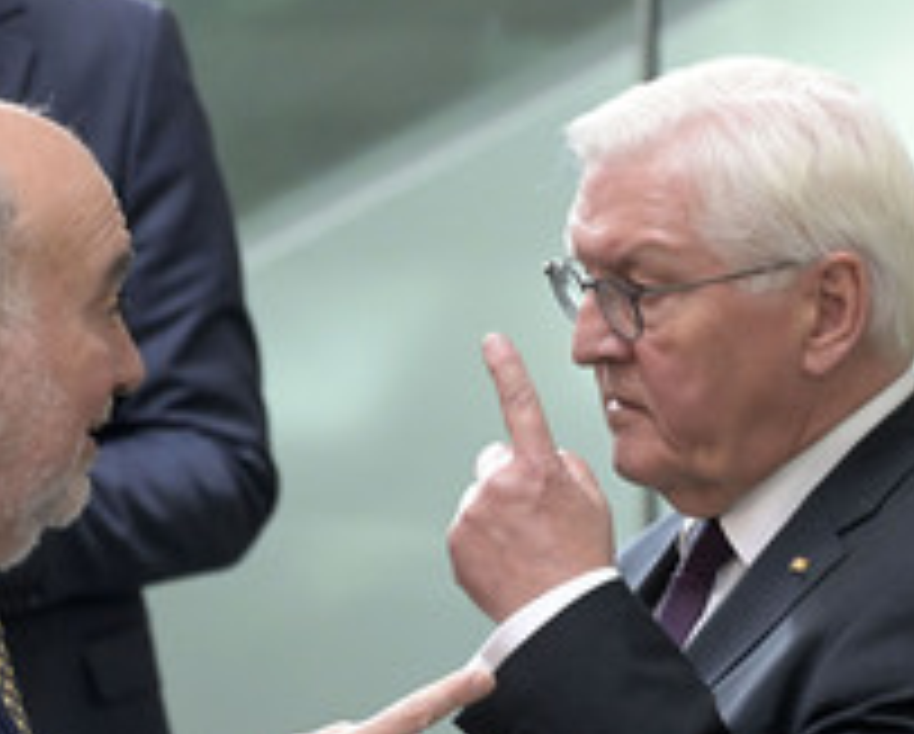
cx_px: 434
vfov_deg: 1.8
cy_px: 612
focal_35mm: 873
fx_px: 23649
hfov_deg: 2.2
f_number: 5.6
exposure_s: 1/200
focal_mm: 420
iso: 8000
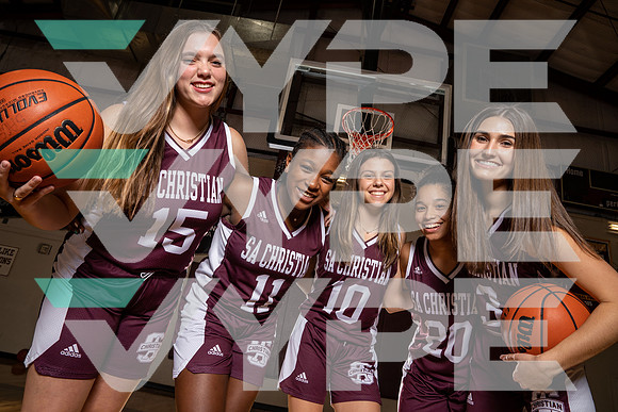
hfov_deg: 71.5
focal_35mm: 25
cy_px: 206
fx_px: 429
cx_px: 309
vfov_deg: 51.3
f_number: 8
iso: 200
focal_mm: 25
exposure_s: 1/250
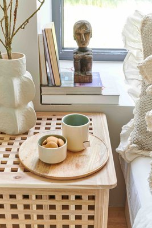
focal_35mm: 56
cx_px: 76
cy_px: 114
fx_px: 354
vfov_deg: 35.6
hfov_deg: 24.2
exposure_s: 1/3
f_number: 14
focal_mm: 56
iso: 100
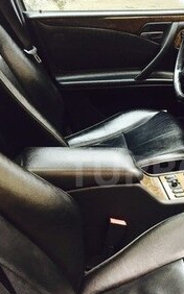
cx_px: 175
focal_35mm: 54
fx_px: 434
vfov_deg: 37.4
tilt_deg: -28.5
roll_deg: -4.4
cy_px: 171
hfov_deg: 23.2
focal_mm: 4.15
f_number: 2.2
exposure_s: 1/33
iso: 50
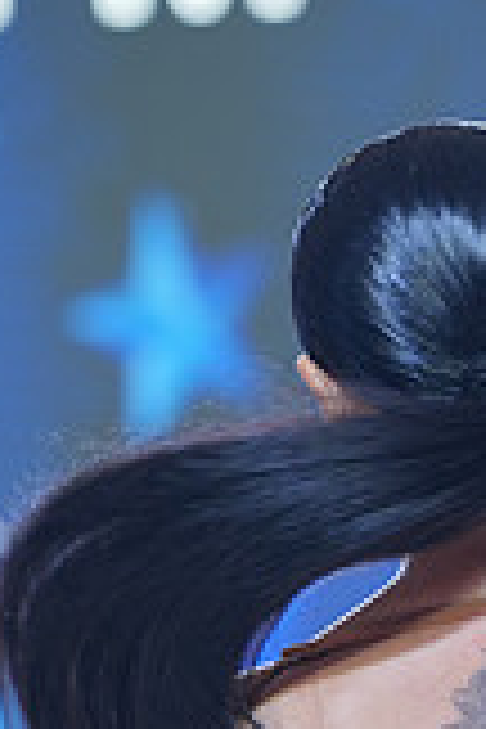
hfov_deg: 2.5
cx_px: 443
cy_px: 1080
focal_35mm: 543
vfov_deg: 3.8
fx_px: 10995
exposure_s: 1/400
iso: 640
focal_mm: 152
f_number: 4
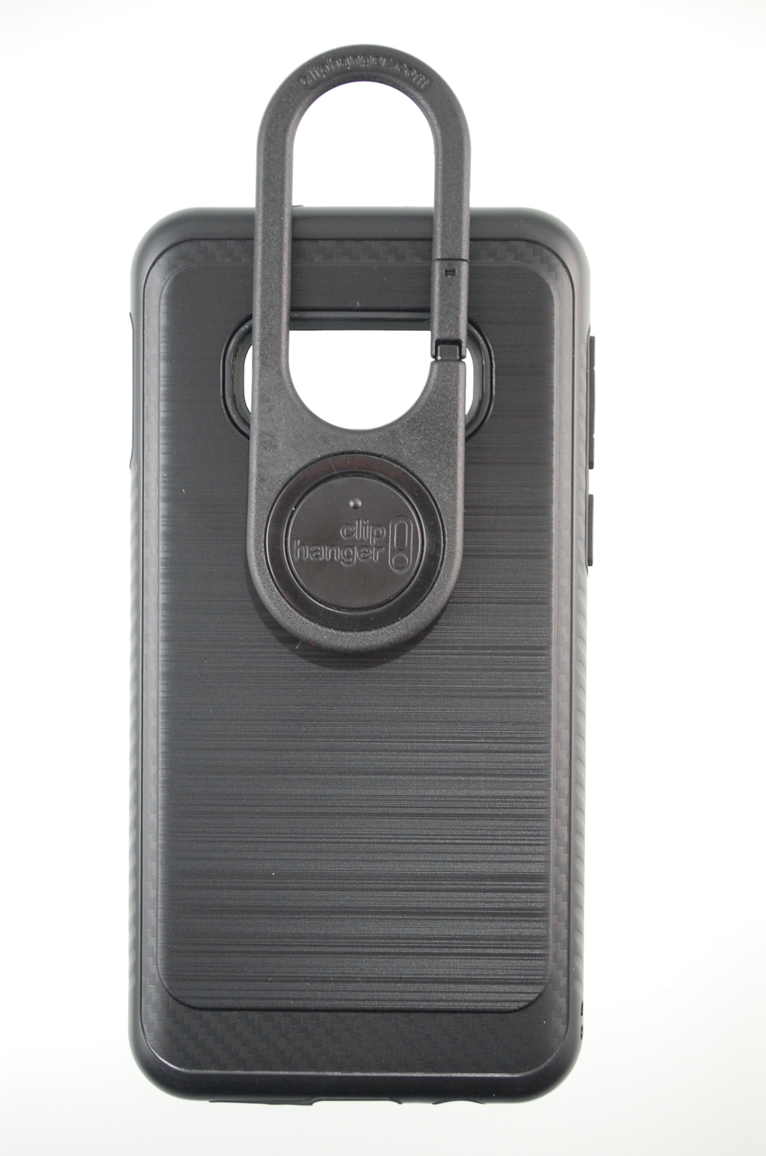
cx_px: 383
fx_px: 1922
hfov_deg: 22.5
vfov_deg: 33.5
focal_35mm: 60
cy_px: 578
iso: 800
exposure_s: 1/20
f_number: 5.3
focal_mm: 40
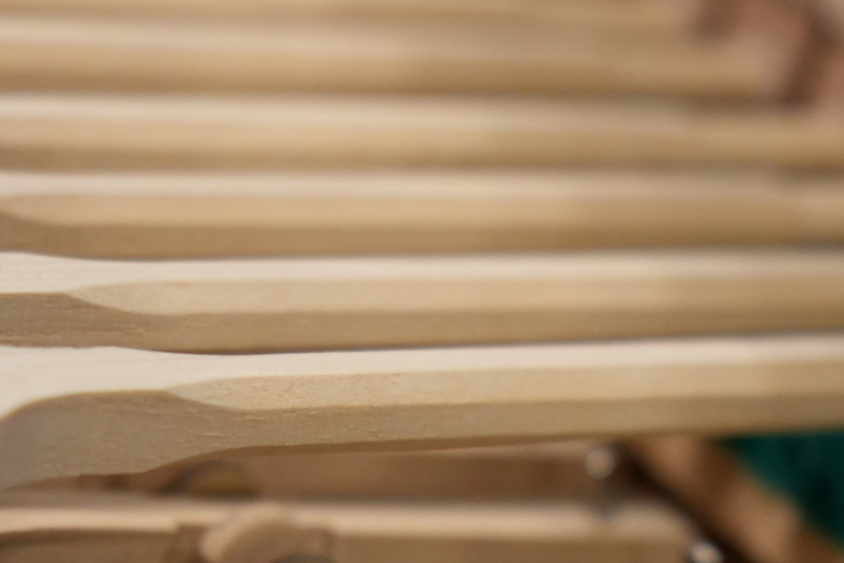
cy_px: 682
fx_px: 3423
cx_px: 609
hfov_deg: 14.0
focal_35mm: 146
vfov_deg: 9.3
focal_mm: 34
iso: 1000
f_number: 2.8
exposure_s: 1/60
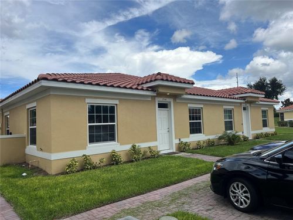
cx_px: 146
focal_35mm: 26
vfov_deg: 53.1
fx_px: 220
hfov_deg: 67.3
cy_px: 110
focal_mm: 5.1
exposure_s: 1/4854
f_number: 1.6
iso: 50
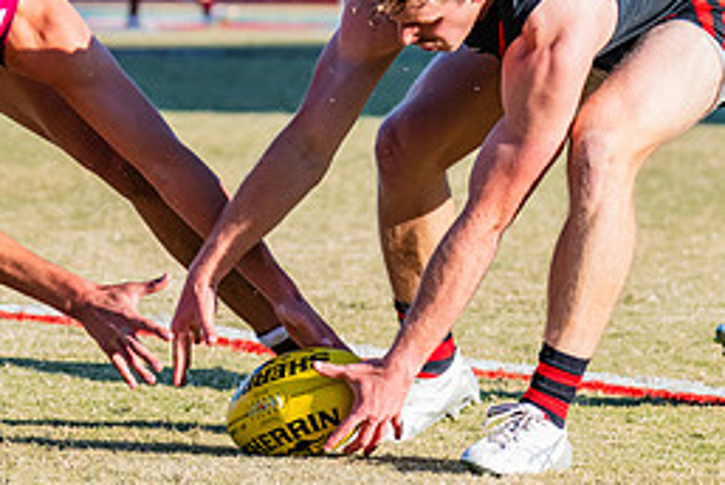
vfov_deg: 3.2
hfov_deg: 4.7
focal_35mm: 435
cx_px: 288
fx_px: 8770
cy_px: 33
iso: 800
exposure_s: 1/1600
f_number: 7.1
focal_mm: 170
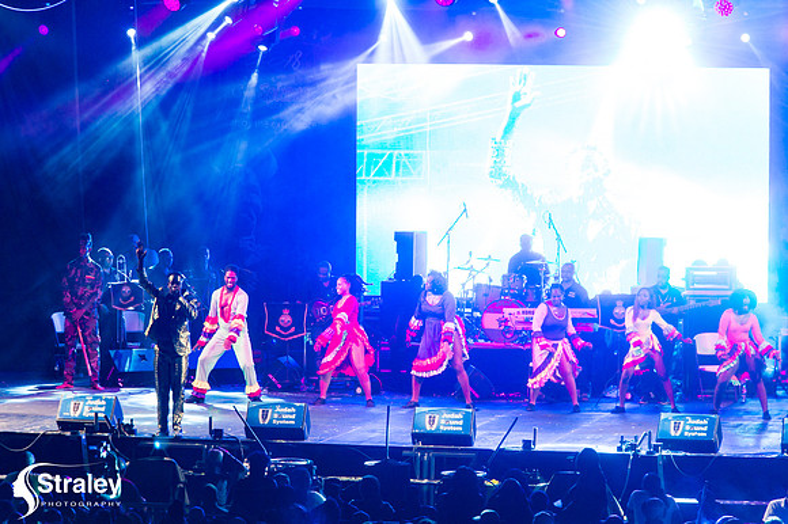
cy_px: 262
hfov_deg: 9.8
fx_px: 4594
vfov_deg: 6.5
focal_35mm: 210
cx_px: 394
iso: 3200
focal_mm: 210
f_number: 5.6
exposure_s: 1/200
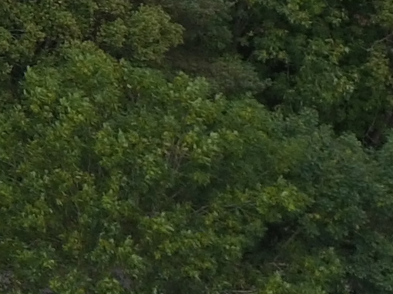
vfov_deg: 8.7
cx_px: -800
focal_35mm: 157
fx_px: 1782
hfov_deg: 9.6
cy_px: -361
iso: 100
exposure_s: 1/720
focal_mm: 3.61
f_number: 2.8
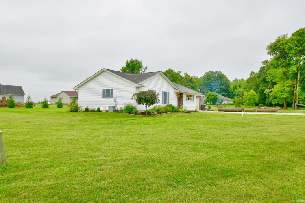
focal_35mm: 30
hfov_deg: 61.9
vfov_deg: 43.6
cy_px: 102
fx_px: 254
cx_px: 152
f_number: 11
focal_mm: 20
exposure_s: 1/400
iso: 400
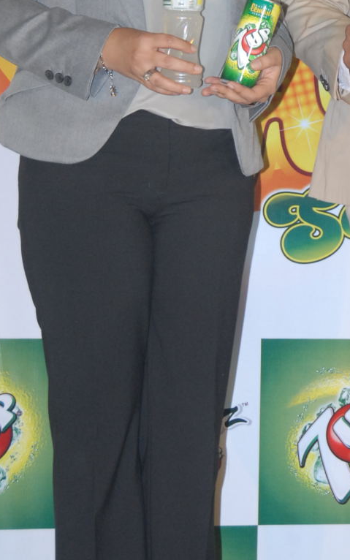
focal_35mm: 208
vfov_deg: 10.0
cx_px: 326
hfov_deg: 6.3
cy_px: 104
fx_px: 3174
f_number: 5.6
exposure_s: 1/100
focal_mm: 65
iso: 500
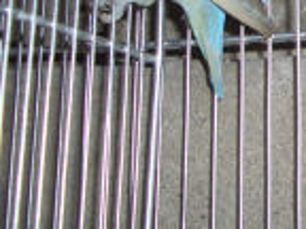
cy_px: -45
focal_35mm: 97
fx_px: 857
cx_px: 361
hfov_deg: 19.2
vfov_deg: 14.7
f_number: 2.6
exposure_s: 1/60
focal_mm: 5.8
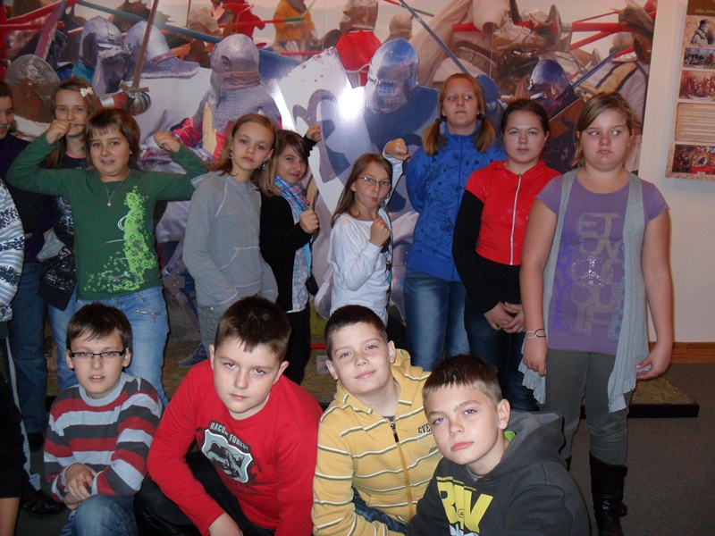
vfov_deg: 40.7
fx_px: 723
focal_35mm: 35
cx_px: 358
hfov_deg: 52.6
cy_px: 268
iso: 200
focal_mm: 6.3
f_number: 3
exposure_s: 1/45
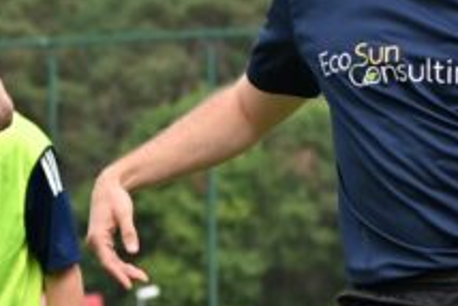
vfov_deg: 3.6
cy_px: 307
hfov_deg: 5.3
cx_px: -255
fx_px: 4863
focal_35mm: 382
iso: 280
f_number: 4.5
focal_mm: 80
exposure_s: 1/1600
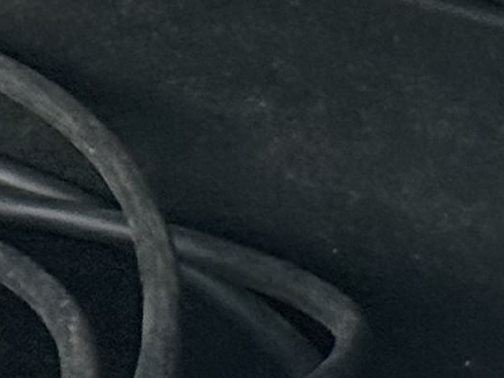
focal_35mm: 364
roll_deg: +1.3
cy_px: -576
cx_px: -1147
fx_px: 5300
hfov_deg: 5.1
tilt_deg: -22.7
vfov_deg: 4.0
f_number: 1.78
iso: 64
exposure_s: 1/206
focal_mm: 6.76
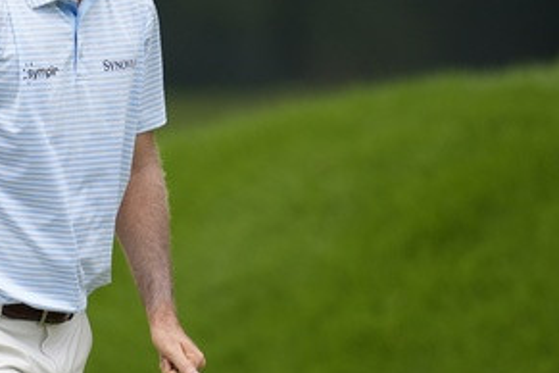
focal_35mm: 1056
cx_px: 69
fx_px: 16396
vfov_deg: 1.3
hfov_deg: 2.0
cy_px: 111
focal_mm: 400
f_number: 2.8
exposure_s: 1/3200
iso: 250
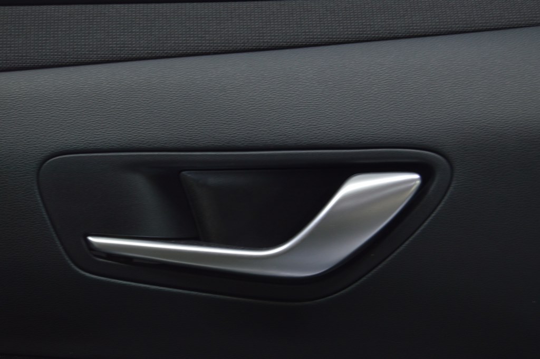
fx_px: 1236
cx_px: 270
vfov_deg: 16.5
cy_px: 180
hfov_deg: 24.6
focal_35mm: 82
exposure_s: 1/20
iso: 400
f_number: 5.6
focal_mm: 55
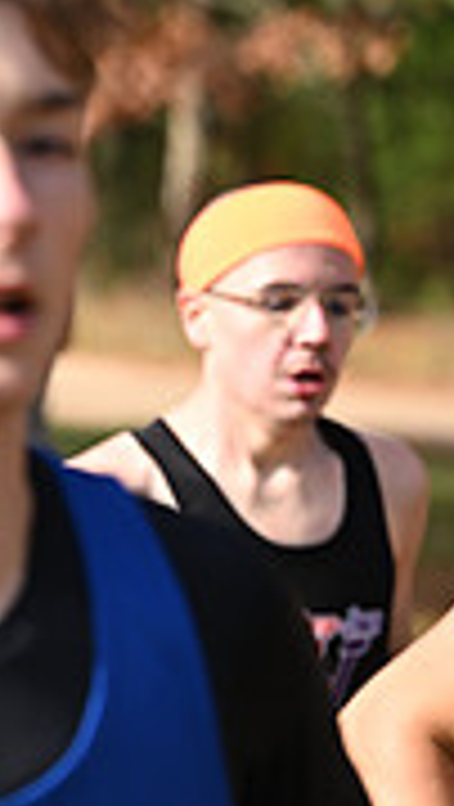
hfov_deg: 3.9
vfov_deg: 7.1
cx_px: -818
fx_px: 6512
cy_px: 610
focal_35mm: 305
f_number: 3.5
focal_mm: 90
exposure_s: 1/1000
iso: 250
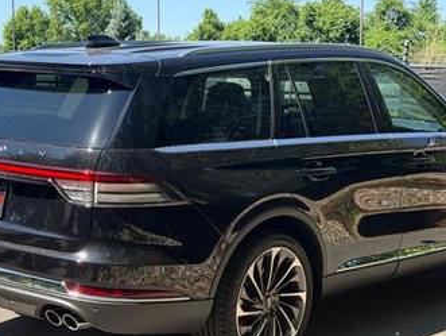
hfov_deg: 26.6
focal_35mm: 73
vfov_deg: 20.2
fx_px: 942
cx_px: 225
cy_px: 188
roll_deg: +0.3
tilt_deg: -3.5
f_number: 1.78
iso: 100
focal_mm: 6.76
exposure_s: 1/1715
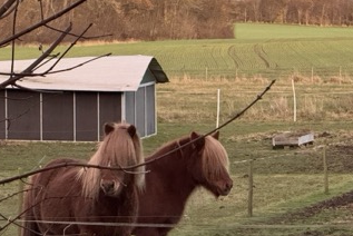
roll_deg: +0.1
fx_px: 2316
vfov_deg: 5.8
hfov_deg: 8.7
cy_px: 125
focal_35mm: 236
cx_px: 302
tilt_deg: -2.5
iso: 640
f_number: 2.8
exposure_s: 1/44
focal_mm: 15.66
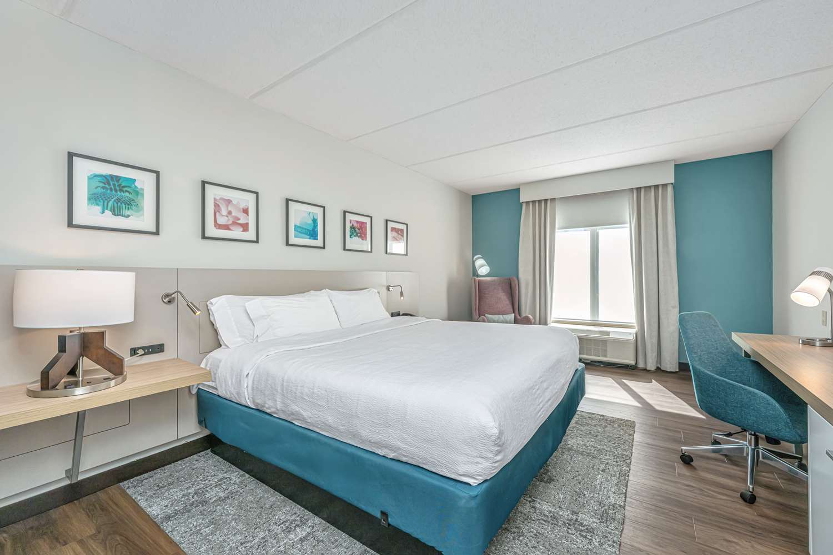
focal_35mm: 14
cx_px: 416
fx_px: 324
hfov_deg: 104.3
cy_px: 278
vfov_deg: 81.2
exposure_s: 1/200
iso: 400
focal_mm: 14
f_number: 8
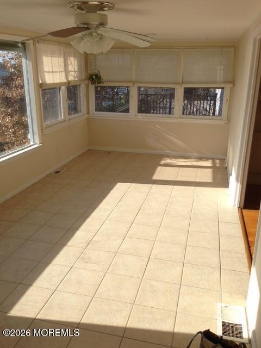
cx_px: 130
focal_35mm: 33
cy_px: 174
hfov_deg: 42.9
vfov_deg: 55.4
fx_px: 332
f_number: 2.4
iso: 50
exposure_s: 1/1022
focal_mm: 4.13
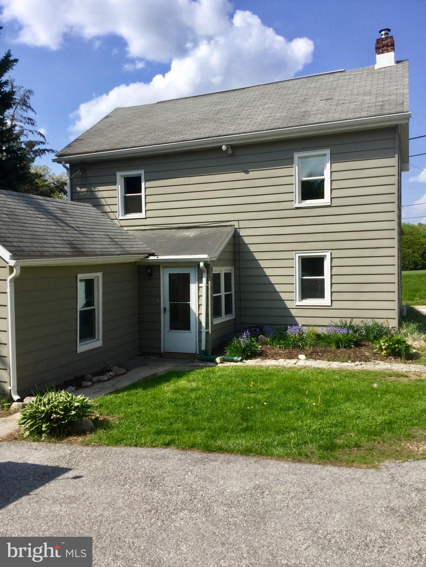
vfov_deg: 58.4
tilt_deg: -2.6
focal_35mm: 31
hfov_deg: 45.4
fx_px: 509
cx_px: 213
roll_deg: +1.6
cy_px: 284
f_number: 2.4
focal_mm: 3.3
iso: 25
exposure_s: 1/1294
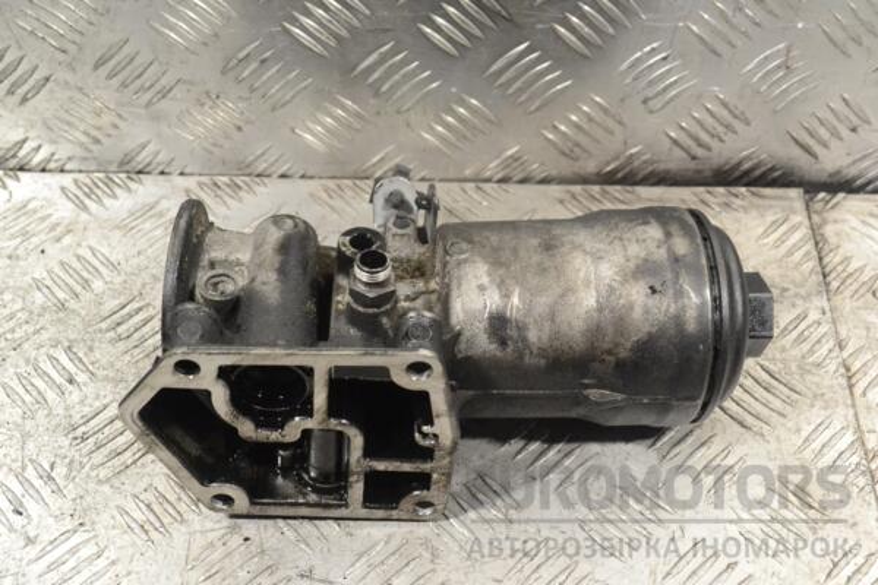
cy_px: 292
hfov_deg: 41.1
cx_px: 439
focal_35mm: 48
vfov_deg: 28.1
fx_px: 1171
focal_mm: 32
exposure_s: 1/250
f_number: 8
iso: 3200
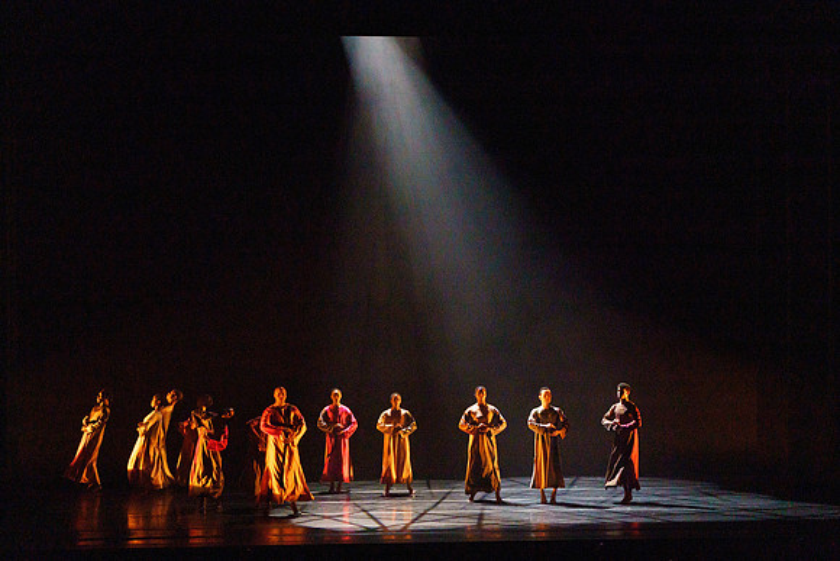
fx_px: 2334
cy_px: 280
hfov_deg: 20.4
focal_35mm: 100
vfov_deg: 13.7
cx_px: 420
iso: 5000
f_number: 5.6
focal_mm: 100
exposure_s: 1/250
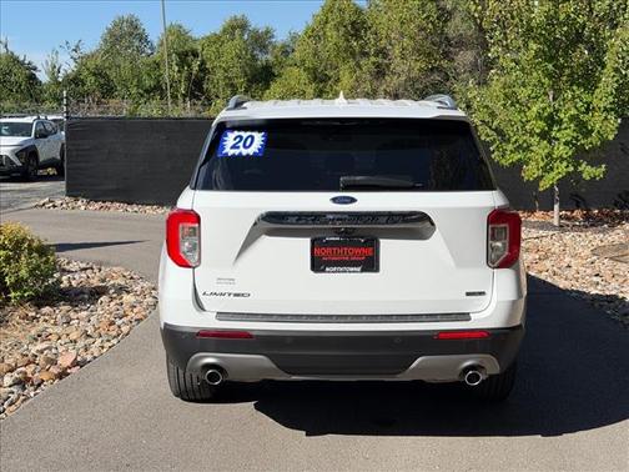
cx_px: 314
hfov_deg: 39.7
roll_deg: +2.9
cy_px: 236
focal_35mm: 48
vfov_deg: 30.3
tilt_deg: -6.5
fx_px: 872
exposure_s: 1/5587
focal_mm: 6.76
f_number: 1.78
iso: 64
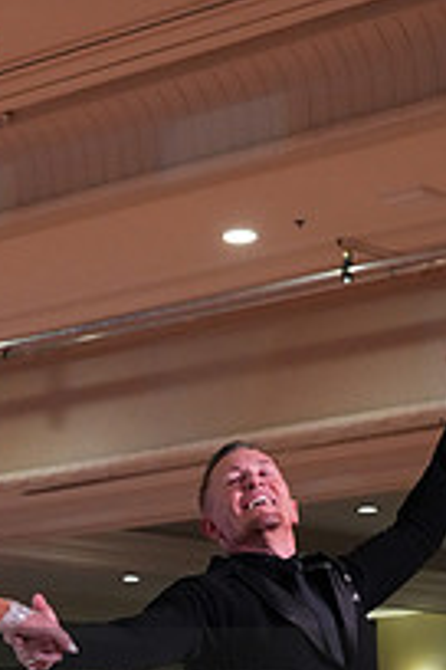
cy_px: 739
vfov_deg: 15.2
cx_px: -97
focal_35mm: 131
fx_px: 2434
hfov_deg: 10.3
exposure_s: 1/320
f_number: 5.6
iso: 5000
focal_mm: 46
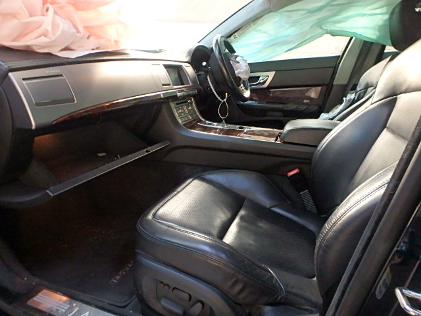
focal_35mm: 21
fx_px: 255
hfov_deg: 79.0
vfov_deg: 63.4
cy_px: 158
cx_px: 210
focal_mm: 3.7
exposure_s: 1/30
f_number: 3.5
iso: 800
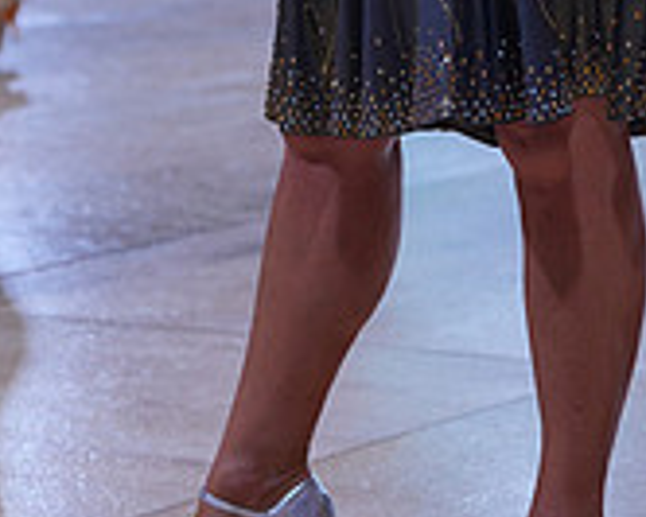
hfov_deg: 8.4
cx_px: 344
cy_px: -369
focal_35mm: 229
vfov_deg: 6.6
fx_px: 4381
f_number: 4
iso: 400
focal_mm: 70
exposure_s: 1/400
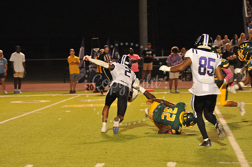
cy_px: 84
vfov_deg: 6.9
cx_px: 126
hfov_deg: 10.3
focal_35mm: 200
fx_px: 1399
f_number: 6.3
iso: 6400
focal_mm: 200
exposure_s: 1/200
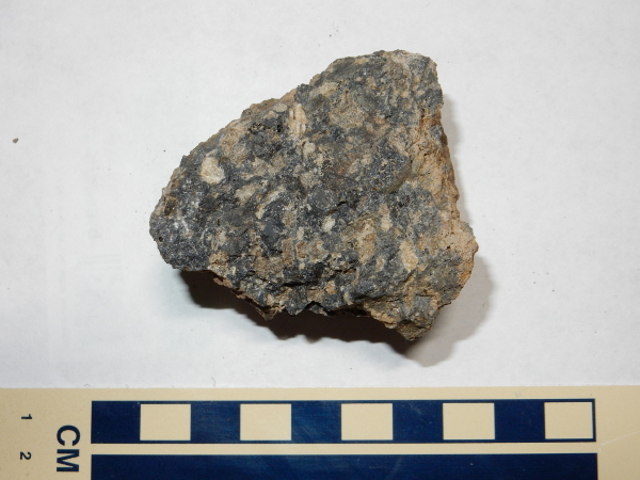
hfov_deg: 37.5
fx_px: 943
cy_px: 240
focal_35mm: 51
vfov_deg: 28.6
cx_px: 320
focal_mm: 9
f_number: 5.6
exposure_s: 1/30
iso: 200
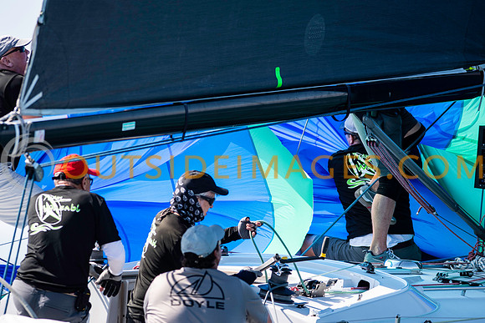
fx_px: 6064
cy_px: 162
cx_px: 242
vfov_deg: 3.1
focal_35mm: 450
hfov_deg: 4.6
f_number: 5
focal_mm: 300
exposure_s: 1/1250
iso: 200
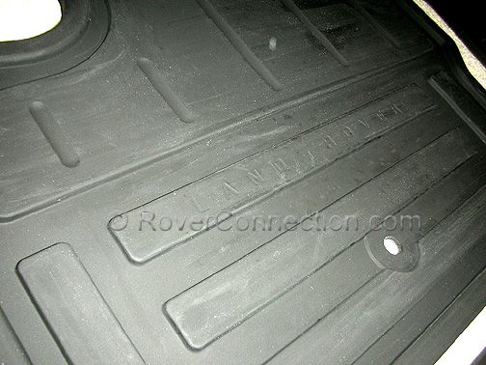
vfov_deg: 40.7
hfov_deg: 52.6
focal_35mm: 35
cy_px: 182
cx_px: 243
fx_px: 491
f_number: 3
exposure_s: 1/60.1
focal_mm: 5.8
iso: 50
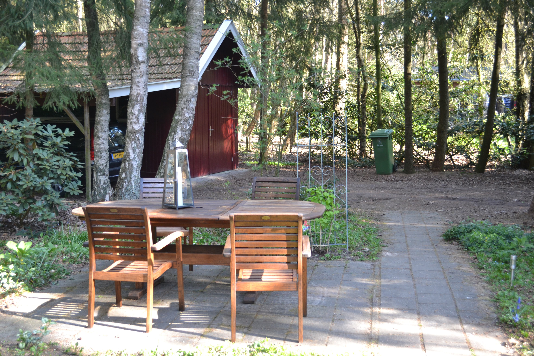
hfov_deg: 43.6
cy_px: 178
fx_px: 667
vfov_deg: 29.9
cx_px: 267
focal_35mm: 45
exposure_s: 1/60
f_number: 4.5
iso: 400
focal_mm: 30
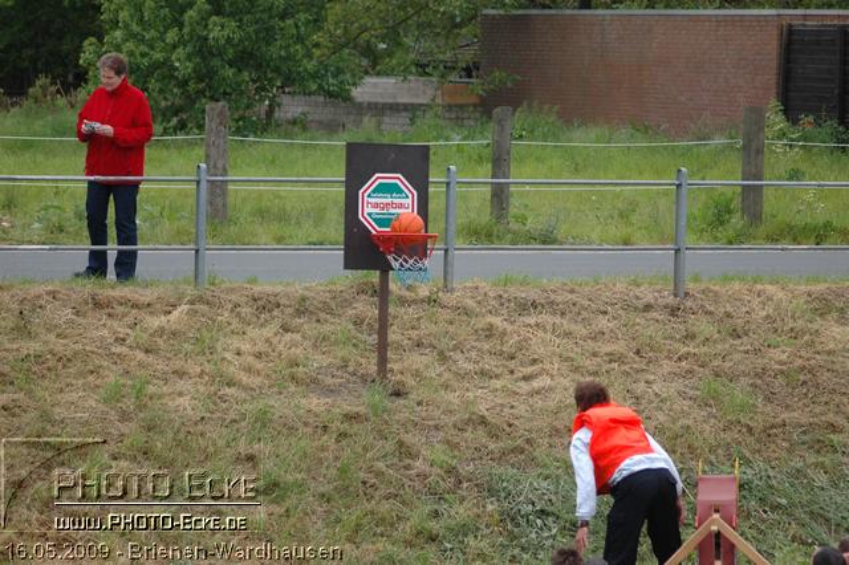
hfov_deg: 12.5
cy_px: 282
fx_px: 3889
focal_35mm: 165
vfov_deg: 8.3
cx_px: 424
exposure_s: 1/320
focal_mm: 110
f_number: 4.5
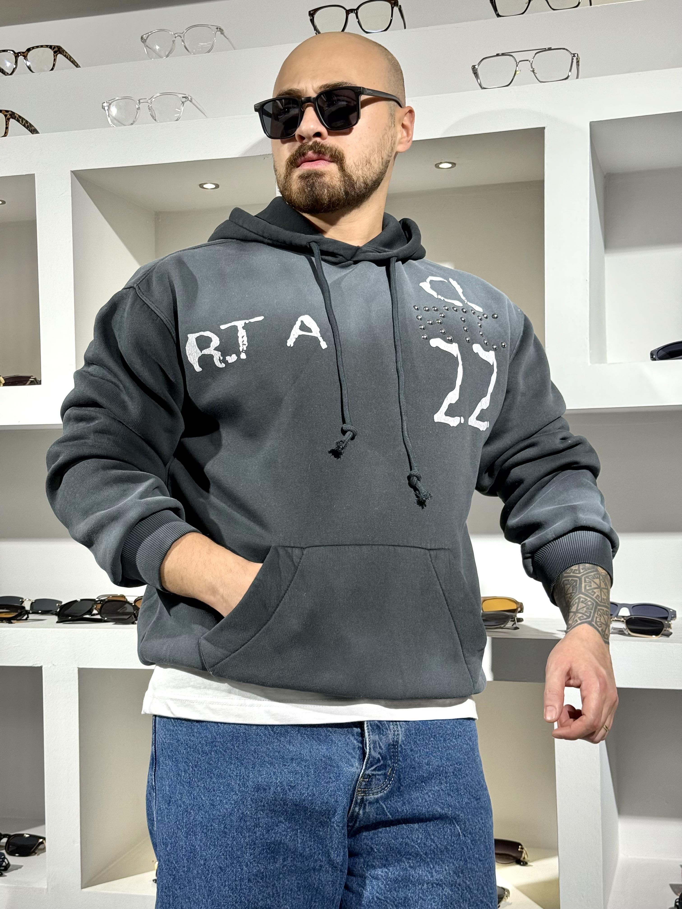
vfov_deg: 39.7
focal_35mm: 48
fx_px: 1261
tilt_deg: +2.1
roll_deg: +0.9
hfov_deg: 30.3
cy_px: 454
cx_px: 341
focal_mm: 6.76
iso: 50
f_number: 1.78
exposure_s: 1/100
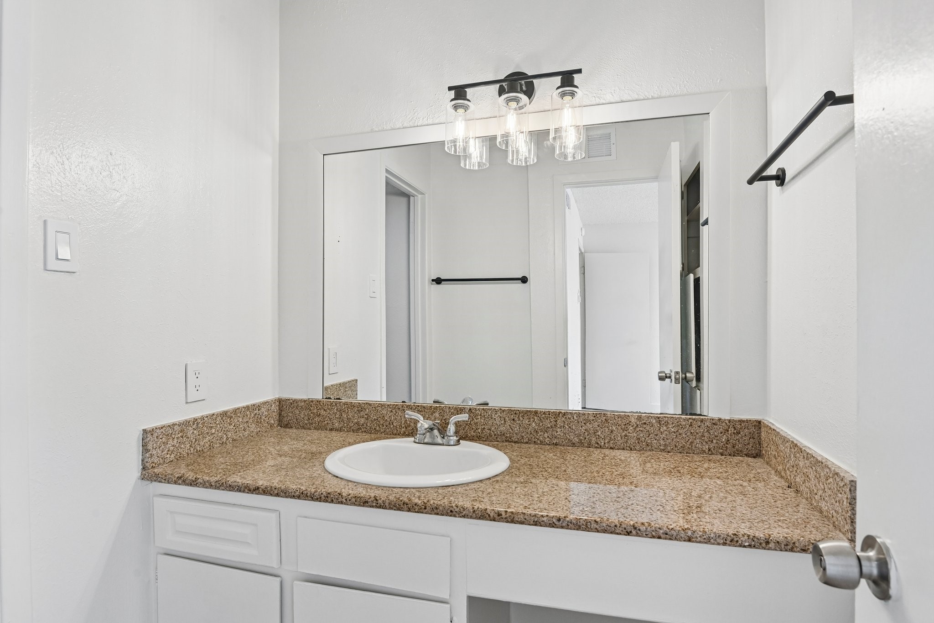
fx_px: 467
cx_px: 467
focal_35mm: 18
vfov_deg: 67.4
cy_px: 312
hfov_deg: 90.0
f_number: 8
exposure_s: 1/80
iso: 400
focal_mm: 18
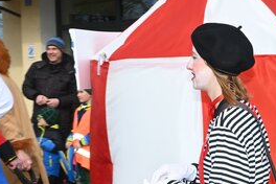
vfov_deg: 12.9
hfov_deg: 19.2
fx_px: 813
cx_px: 196
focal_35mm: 106
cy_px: 108
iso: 1000
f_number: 22
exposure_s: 1/200
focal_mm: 70
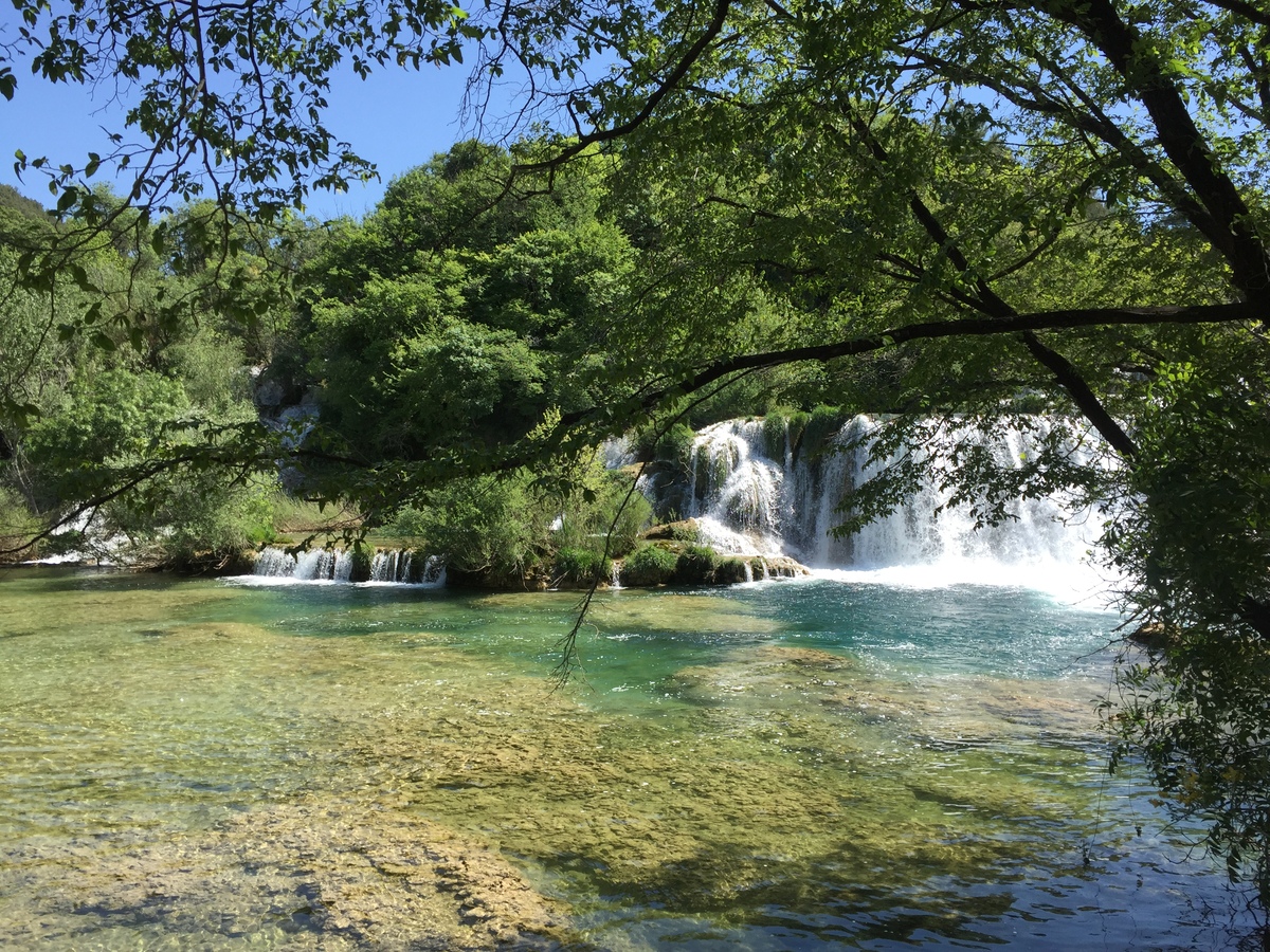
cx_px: 635
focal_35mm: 29
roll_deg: +0.1
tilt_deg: +0.2
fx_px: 1064
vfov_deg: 48.2
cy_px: 476
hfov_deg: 61.7
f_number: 2.2
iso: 32
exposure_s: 1/1099
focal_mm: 4.15
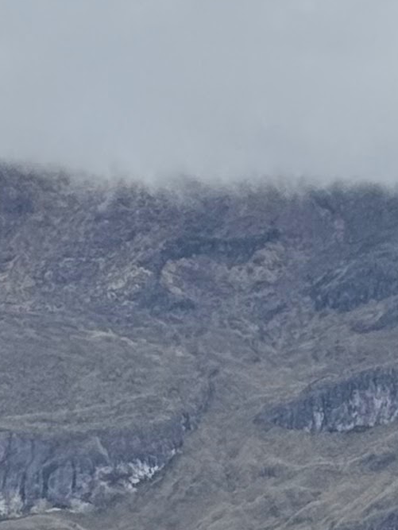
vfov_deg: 6.8
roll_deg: +1.0
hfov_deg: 5.1
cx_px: 432
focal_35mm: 290
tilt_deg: +1.6
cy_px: 644
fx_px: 4441
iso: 64
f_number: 1.78
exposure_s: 1/4329
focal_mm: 6.76
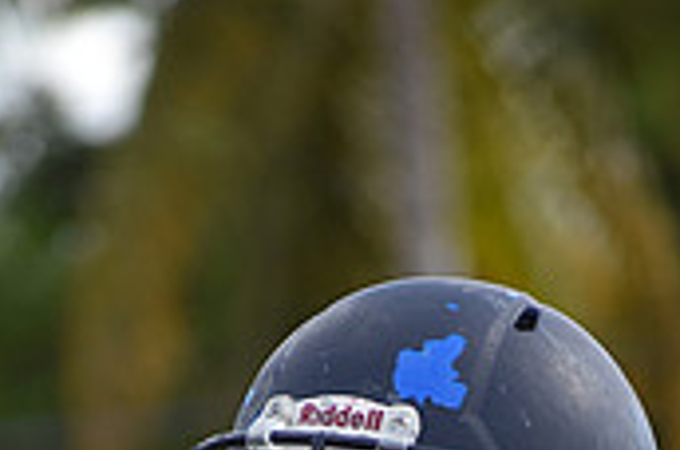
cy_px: 1129
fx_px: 19118
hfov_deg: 2.0
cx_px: 342
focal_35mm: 1014
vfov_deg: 1.3
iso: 400
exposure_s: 1/1250
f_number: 5.3
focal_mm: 200
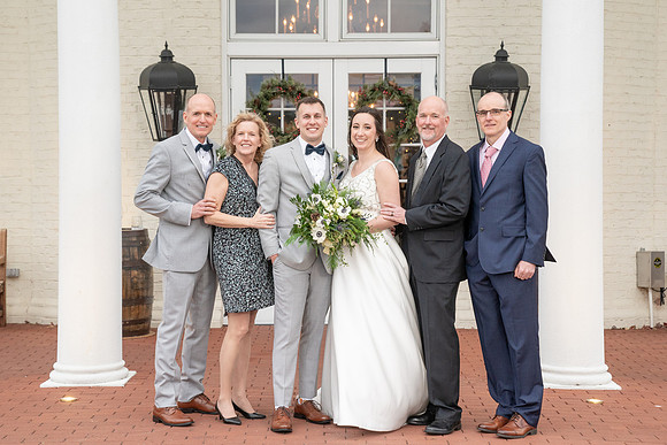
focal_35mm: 71
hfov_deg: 28.5
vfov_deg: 19.3
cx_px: 314
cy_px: 221
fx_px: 1311
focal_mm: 65
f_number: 4
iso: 2000
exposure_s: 1/200
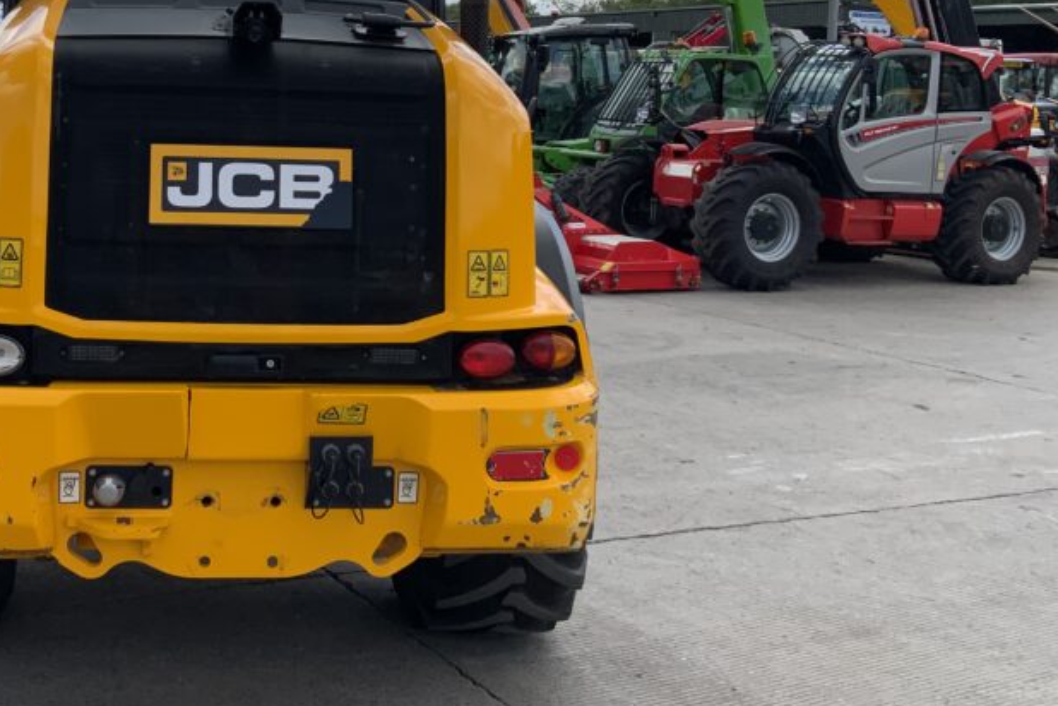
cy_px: 182
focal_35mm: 50
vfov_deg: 26.7
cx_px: 318
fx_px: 1469
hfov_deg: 38.9
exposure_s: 1/1675
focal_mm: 3
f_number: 1.8
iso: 16
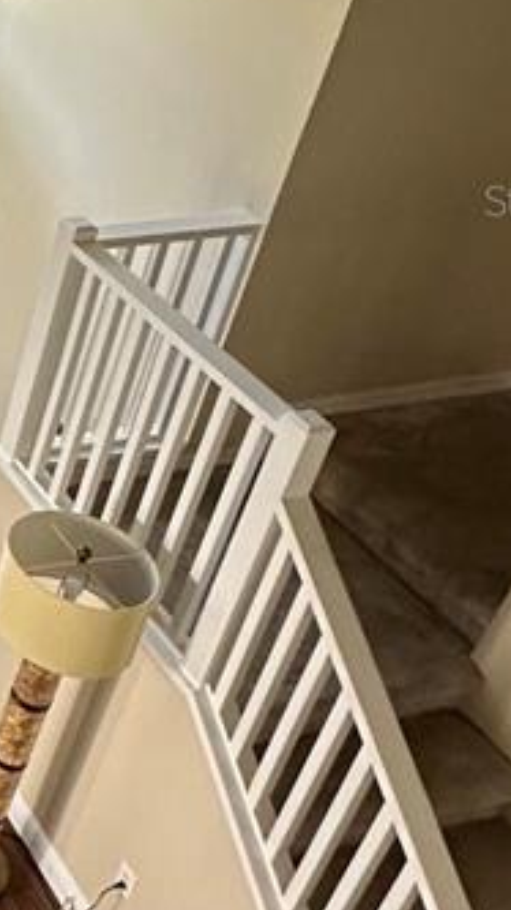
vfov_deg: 36.7
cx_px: -552
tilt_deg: -28.9
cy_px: 199
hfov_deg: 16.1
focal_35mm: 55
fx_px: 1327
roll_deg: -0.4
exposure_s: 1/99
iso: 125
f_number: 2.2
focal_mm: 2.22
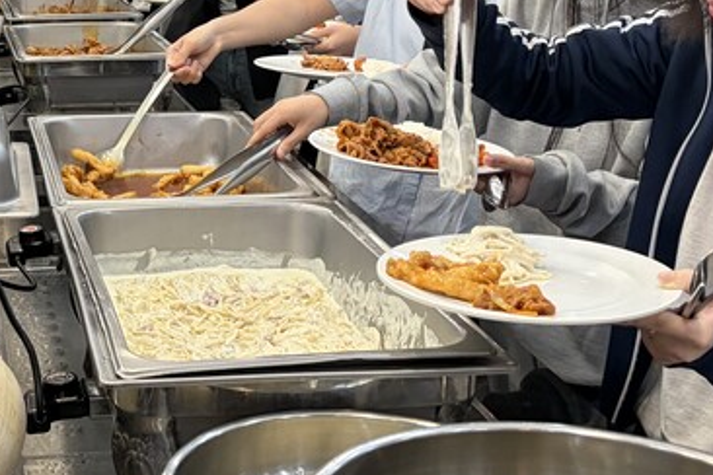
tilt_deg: -6.5
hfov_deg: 27.8
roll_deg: +0.1
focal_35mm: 71
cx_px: 129
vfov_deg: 18.7
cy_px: 14
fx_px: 1406
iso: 200
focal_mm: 5.96
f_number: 1.6
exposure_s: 1/60
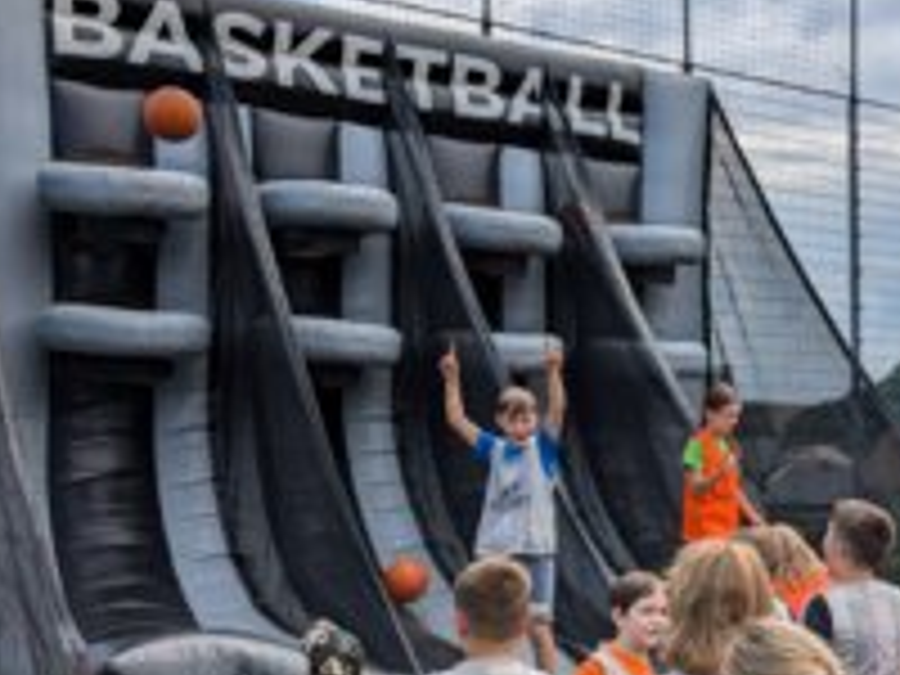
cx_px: 648
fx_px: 1404
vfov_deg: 26.9
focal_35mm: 54
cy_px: 450
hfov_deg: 35.0
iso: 38
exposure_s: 1/2924
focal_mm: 4.38
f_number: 1.73
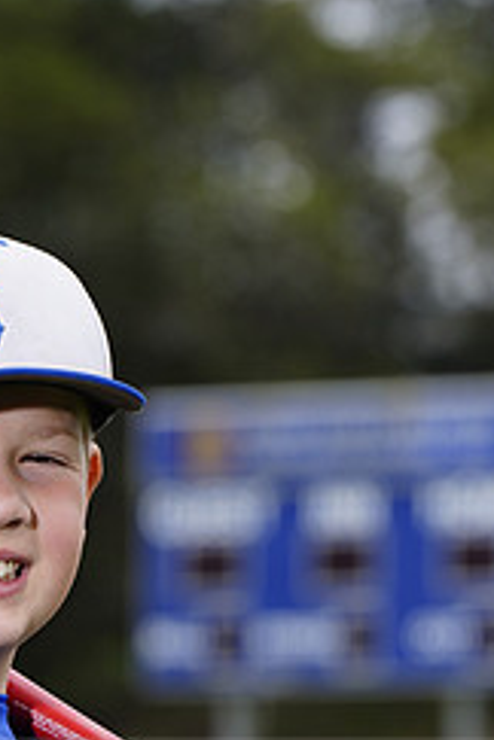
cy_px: 780
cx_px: 32
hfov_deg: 3.3
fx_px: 8603
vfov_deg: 4.9
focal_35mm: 418
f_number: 6.3
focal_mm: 175
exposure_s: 1/250
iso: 100
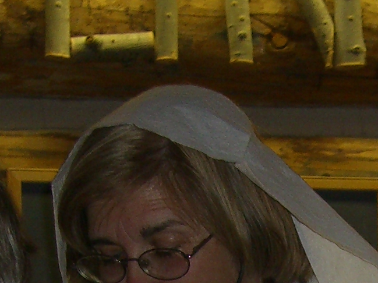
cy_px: 627
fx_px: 1964
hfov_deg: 10.9
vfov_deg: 7.8
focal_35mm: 180
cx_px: 414
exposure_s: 1/60
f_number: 2.8
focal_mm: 7.9
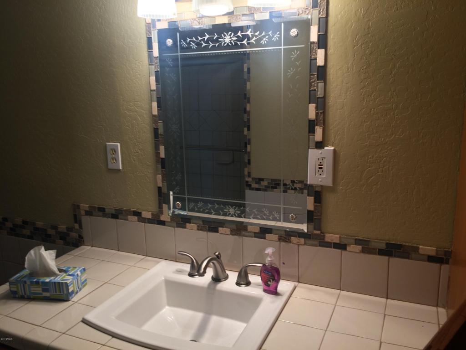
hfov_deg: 61.7
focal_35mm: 29
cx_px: 233
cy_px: 175
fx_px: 390
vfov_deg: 48.2
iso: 32
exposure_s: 1/40
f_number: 2.2
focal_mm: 4.15
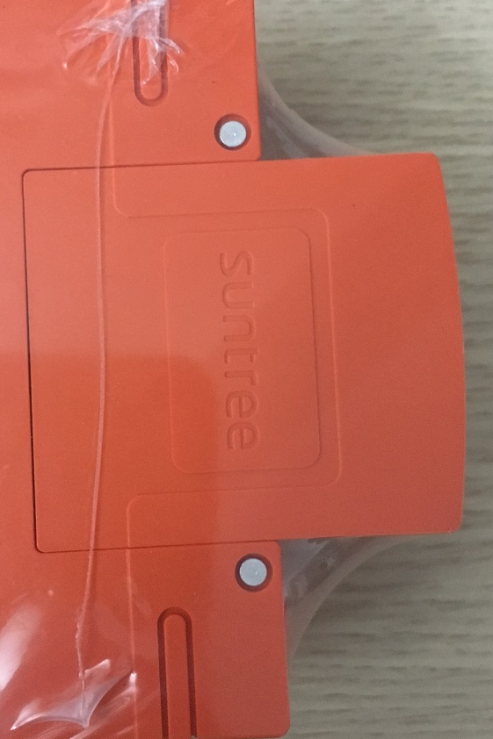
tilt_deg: -87.5
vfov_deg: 45.4
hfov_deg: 30.9
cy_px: 337
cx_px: 163
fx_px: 884
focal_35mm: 43
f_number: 2.2
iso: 250
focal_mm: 4.15
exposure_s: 1/17
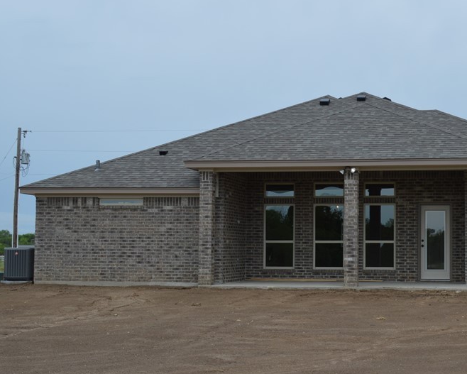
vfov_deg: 23.5
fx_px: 899
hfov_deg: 28.8
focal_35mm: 65
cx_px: 336
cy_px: 185
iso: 100
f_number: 8
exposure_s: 1/160
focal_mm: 28
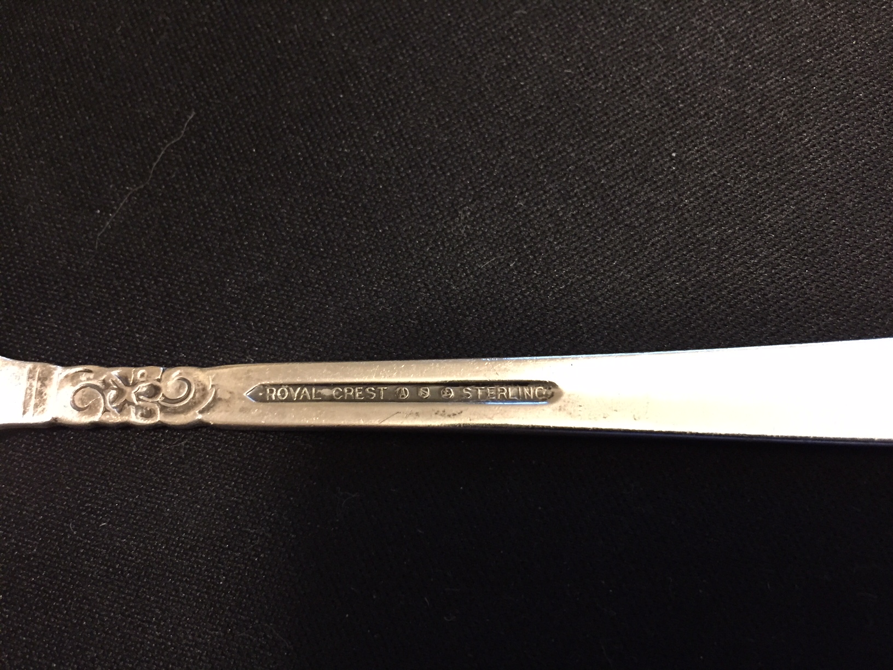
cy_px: 335
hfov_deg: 61.7
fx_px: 748
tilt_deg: -75.5
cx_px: 446
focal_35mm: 29
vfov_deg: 48.2
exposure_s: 1/15
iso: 250
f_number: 2.2
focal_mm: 4.15
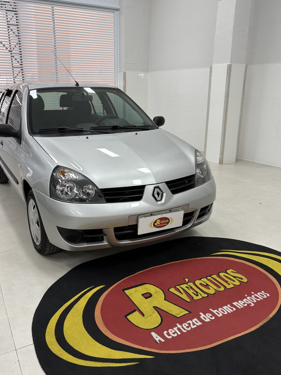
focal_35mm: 30
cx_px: 125
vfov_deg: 60.0
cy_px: 184
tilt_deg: -16.7
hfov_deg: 46.7
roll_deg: -0.1
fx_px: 325
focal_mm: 5.96
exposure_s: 1/120
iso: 125
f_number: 1.6
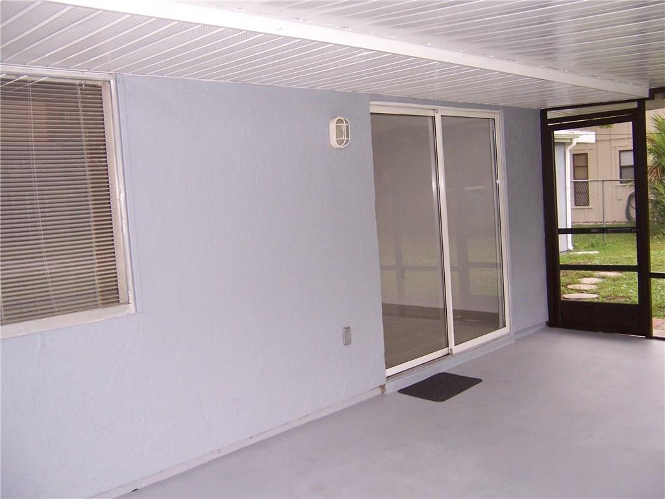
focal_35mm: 33
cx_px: 332
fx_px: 634
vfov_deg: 42.9
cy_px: 250
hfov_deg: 55.4
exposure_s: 1/60
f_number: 2.8
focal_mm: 5.5
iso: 140
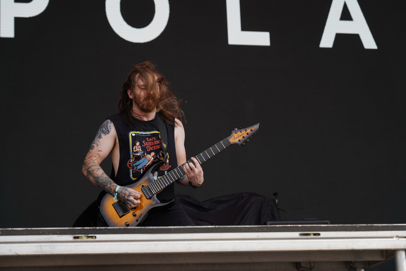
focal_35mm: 105
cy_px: 136
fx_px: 1184
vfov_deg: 13.0
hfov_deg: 19.5
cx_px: 203
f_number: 5.6
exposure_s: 1/250
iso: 100
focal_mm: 105
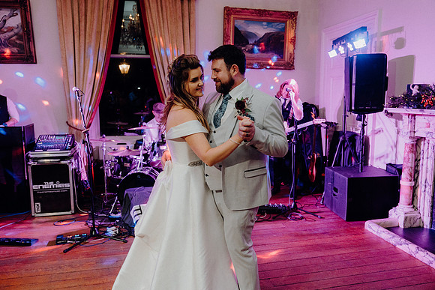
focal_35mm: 29
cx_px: 218
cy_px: 145
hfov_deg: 63.6
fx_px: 350
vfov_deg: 45.0
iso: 2500
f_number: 3.5
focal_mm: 29
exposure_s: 1/160
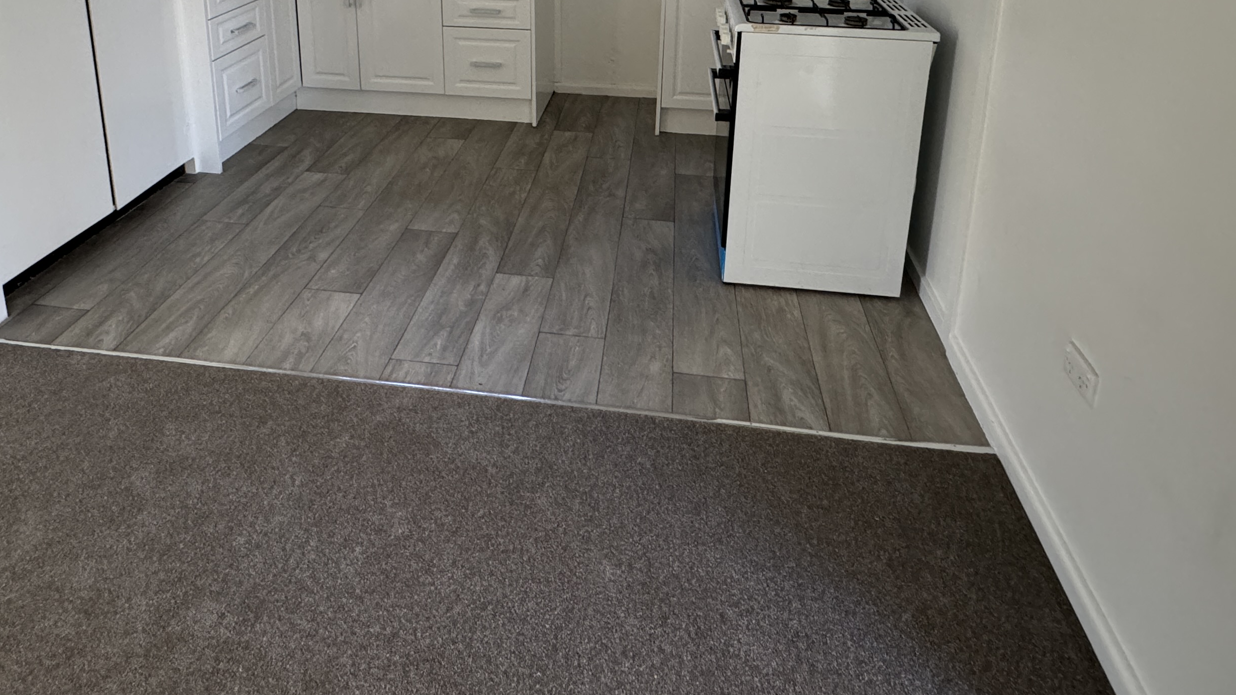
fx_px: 819
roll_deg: +0.3
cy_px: 15
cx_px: 557
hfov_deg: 73.9
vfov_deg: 40.7
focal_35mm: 25
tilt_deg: -13.3
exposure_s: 1/97
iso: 320
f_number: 2.2
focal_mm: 2.22
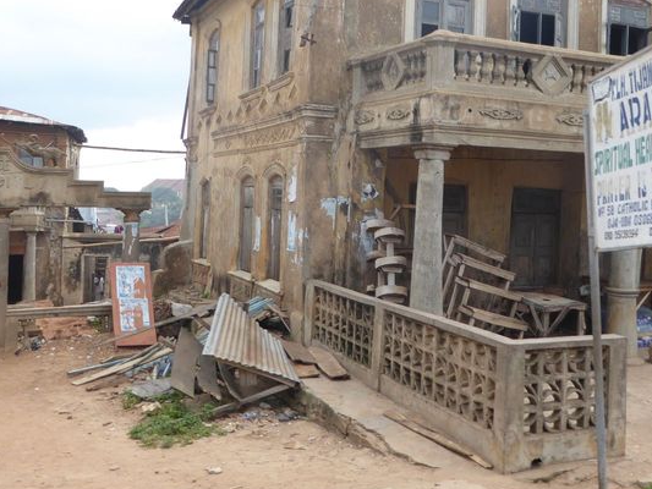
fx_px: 791
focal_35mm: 42
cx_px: 426
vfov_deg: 34.3
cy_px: 203
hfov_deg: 44.2
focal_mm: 5
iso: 80
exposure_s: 1/160
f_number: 4
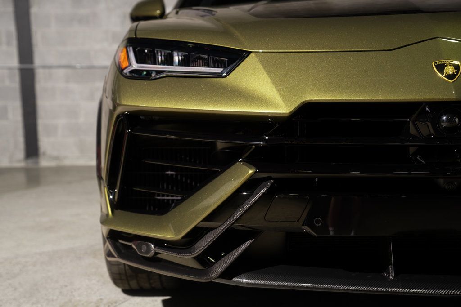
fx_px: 624
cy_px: 154
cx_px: 230
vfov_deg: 27.7
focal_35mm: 49
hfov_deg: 40.5
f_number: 3.5
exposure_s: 1/125
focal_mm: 48
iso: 160
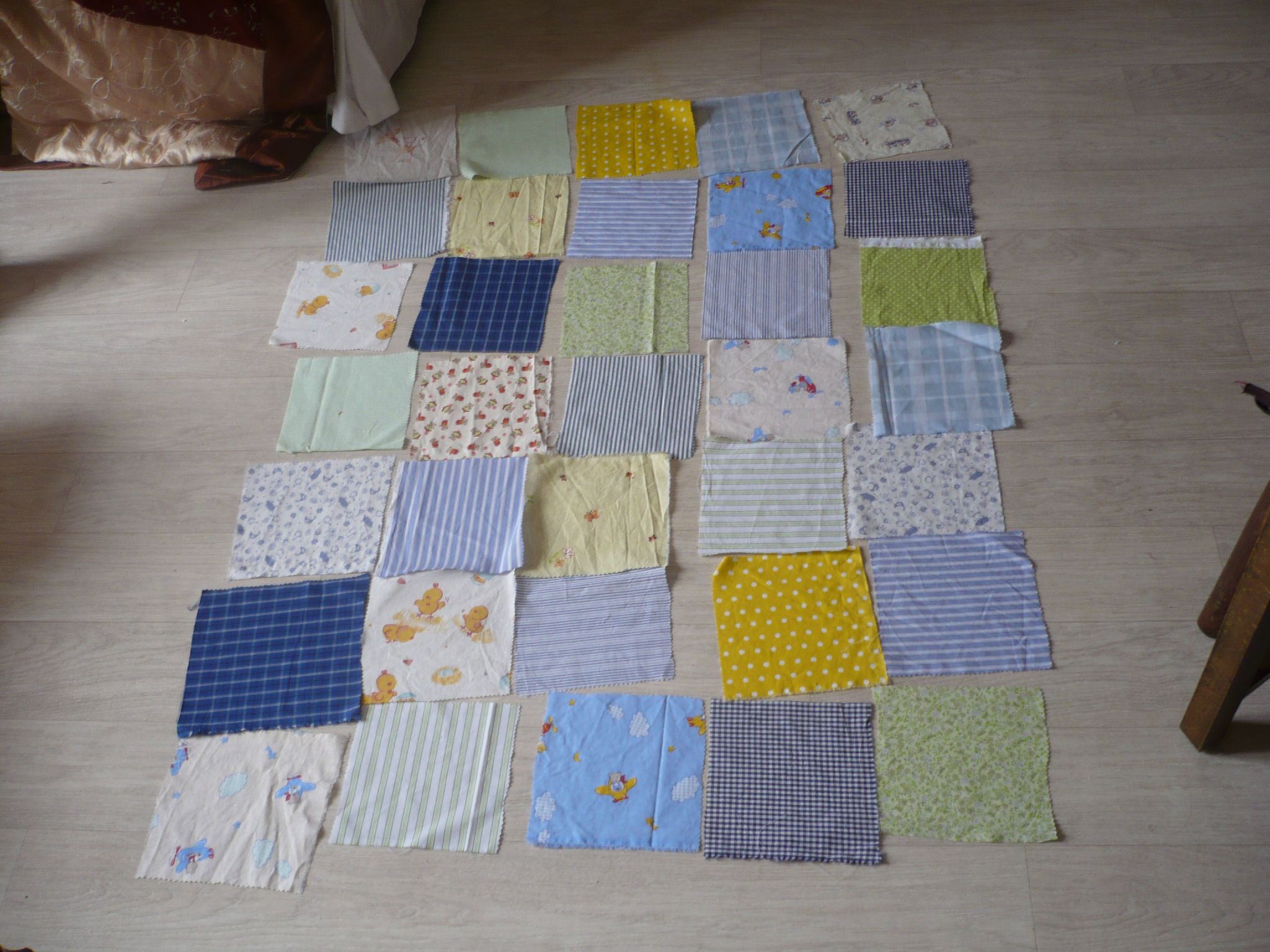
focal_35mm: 35
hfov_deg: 52.6
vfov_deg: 40.7
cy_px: 476
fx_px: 1284
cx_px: 635
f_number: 2.8
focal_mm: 5.8
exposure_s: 1/40
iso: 100
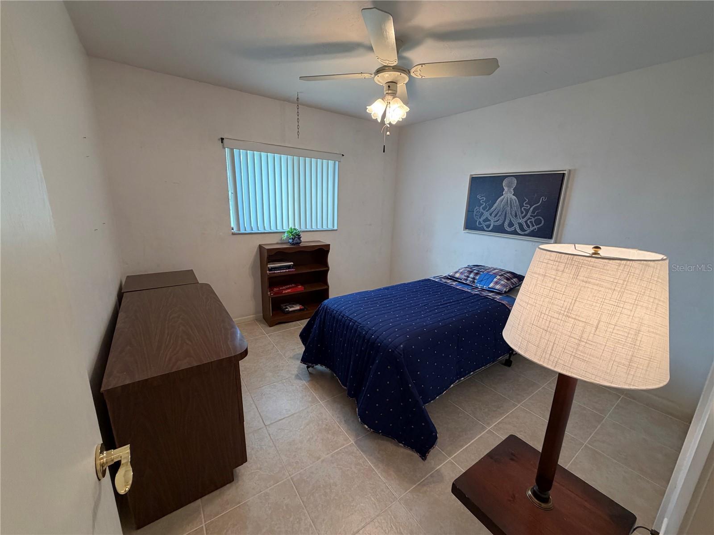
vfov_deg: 85.7
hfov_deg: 102.1
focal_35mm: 14
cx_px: 357
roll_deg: -2.4
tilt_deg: -13.8
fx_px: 289
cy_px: 268
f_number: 2.2
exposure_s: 1/120
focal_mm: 2.22
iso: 250
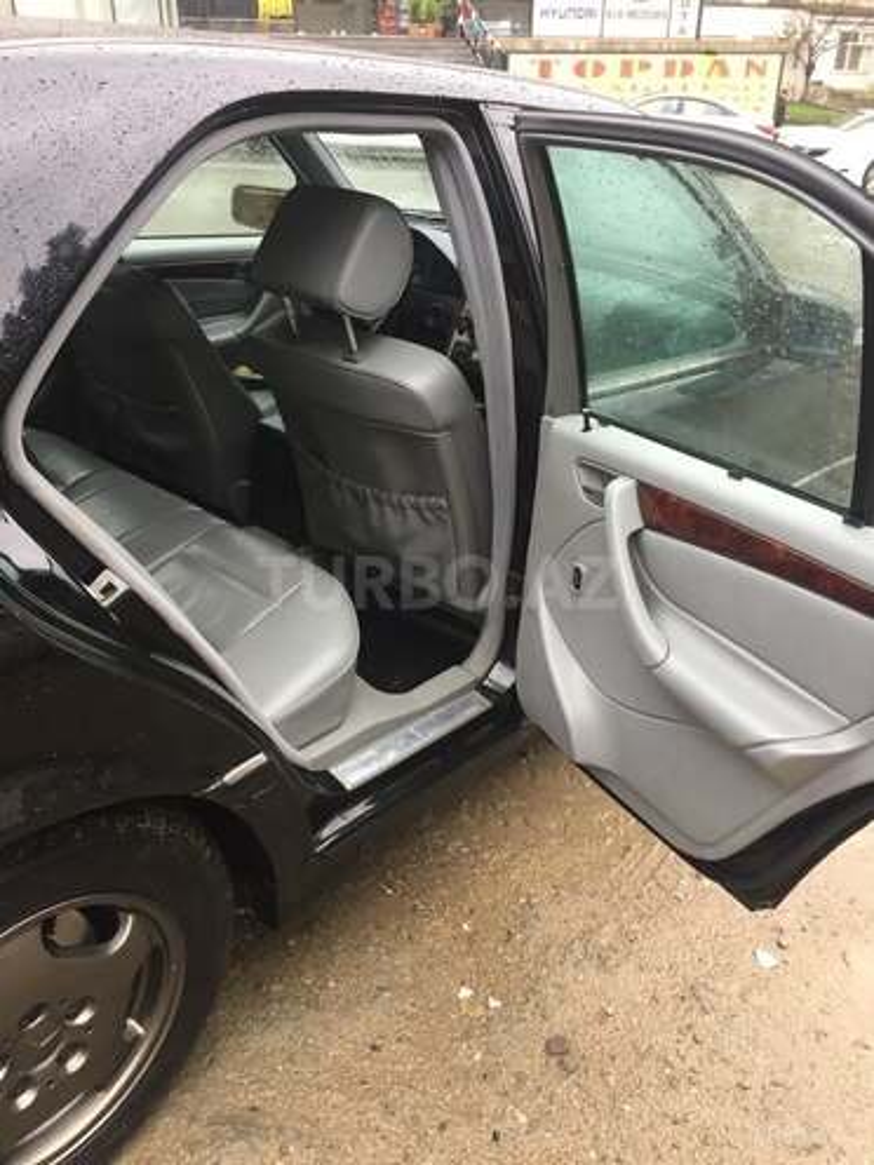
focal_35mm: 29
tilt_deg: -27.5
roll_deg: -1.1
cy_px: 582
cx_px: 437
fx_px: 976
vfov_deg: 61.7
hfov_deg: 48.2
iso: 32
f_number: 2.2
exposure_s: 1/33
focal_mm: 4.15
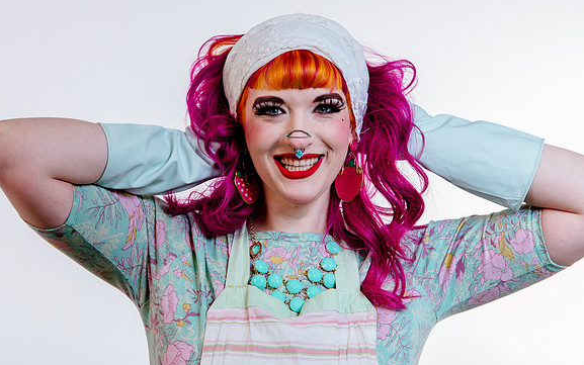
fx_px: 1497
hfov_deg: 22.1
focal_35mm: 94
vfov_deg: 13.9
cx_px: 280
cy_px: 141
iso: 2000
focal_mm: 78
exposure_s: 1/160
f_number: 7.1
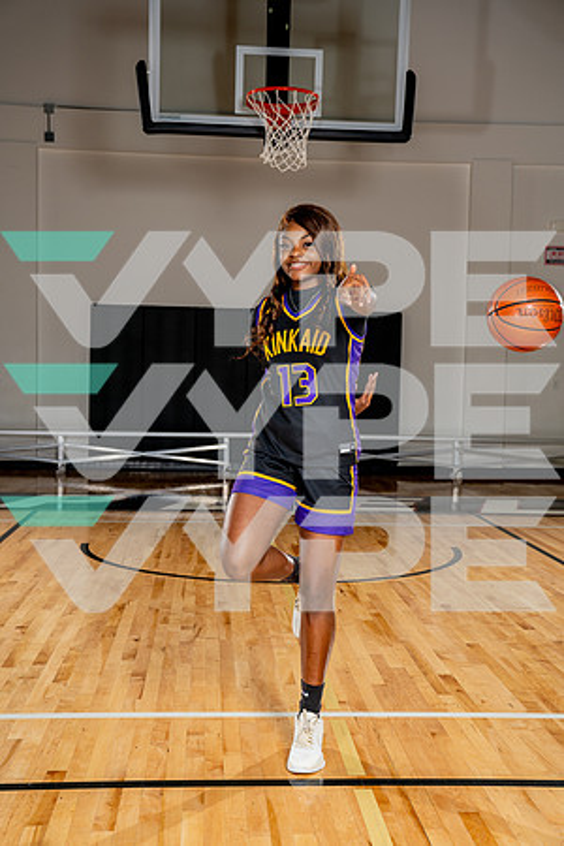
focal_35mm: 44
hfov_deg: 30.5
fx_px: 1034
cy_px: 423
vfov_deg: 44.5
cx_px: 282
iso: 200
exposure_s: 1/250
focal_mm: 44
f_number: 5.6
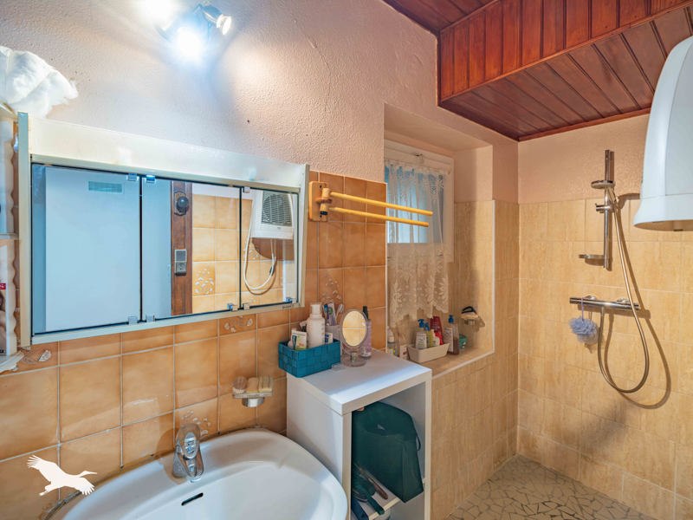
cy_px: 260
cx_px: 346
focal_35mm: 16
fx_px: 320
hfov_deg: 94.5
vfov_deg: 78.1
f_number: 5.6
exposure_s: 1/30
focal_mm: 20
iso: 1600
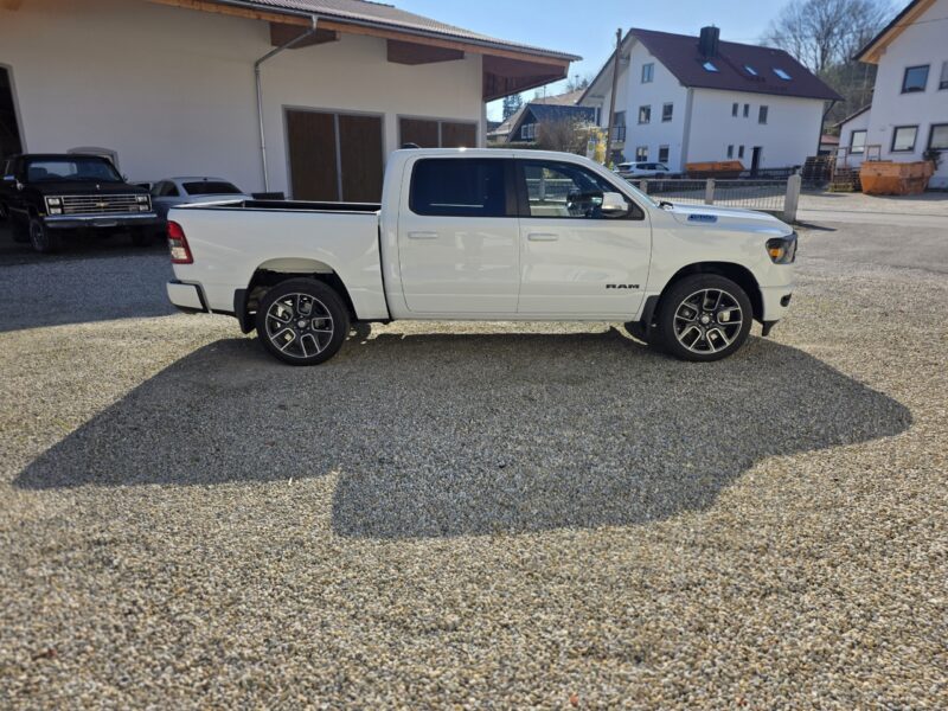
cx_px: 474
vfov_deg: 58.9
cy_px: 356
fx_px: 630
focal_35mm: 23
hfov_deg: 73.9
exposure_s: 1/6809
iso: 80
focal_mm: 6.25
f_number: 1.7
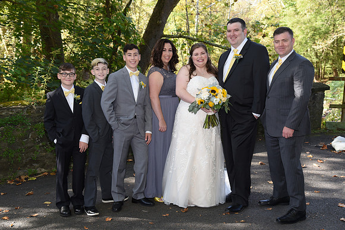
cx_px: 172
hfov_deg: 41.1
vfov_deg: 28.1
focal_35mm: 48
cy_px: 115
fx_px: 460
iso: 640
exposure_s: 1/200
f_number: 5.6
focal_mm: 48
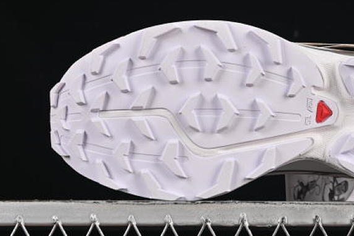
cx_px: 279
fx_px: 1387
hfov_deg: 14.5
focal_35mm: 141
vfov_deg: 9.7
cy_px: 64
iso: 160
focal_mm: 50
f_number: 8
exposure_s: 1/80
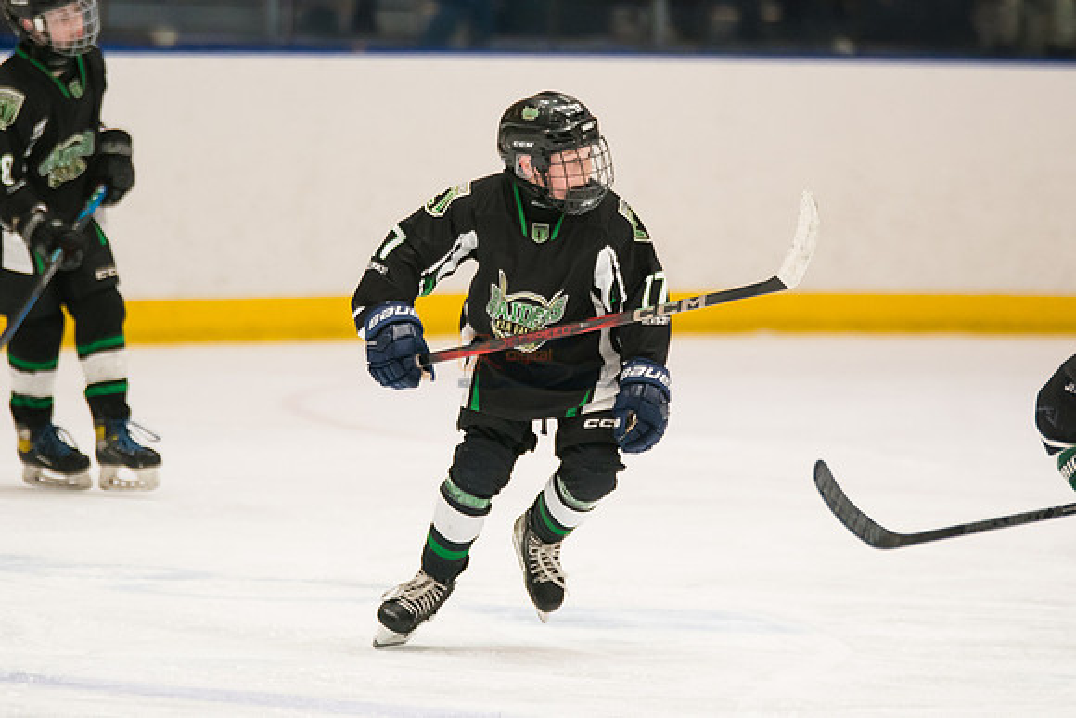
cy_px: 297
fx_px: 12280
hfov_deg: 5.0
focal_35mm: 411
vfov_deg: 3.3
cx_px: 561
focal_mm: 261
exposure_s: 1/1000
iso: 3200
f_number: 3.2
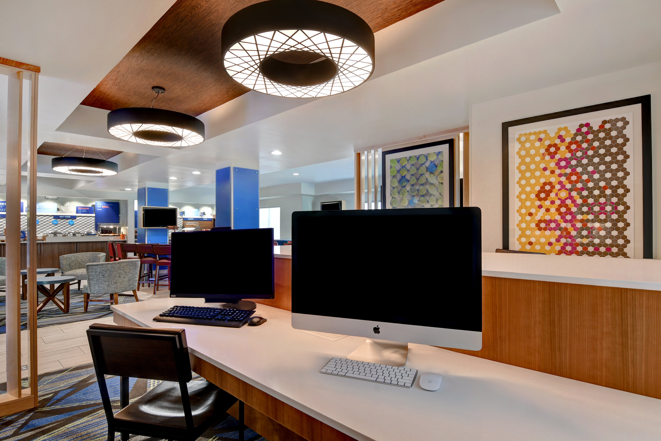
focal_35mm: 17
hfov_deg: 93.3
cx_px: 330
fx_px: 312
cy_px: 220
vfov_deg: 70.4
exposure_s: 1/4
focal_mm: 11.5
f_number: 7.1
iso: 200
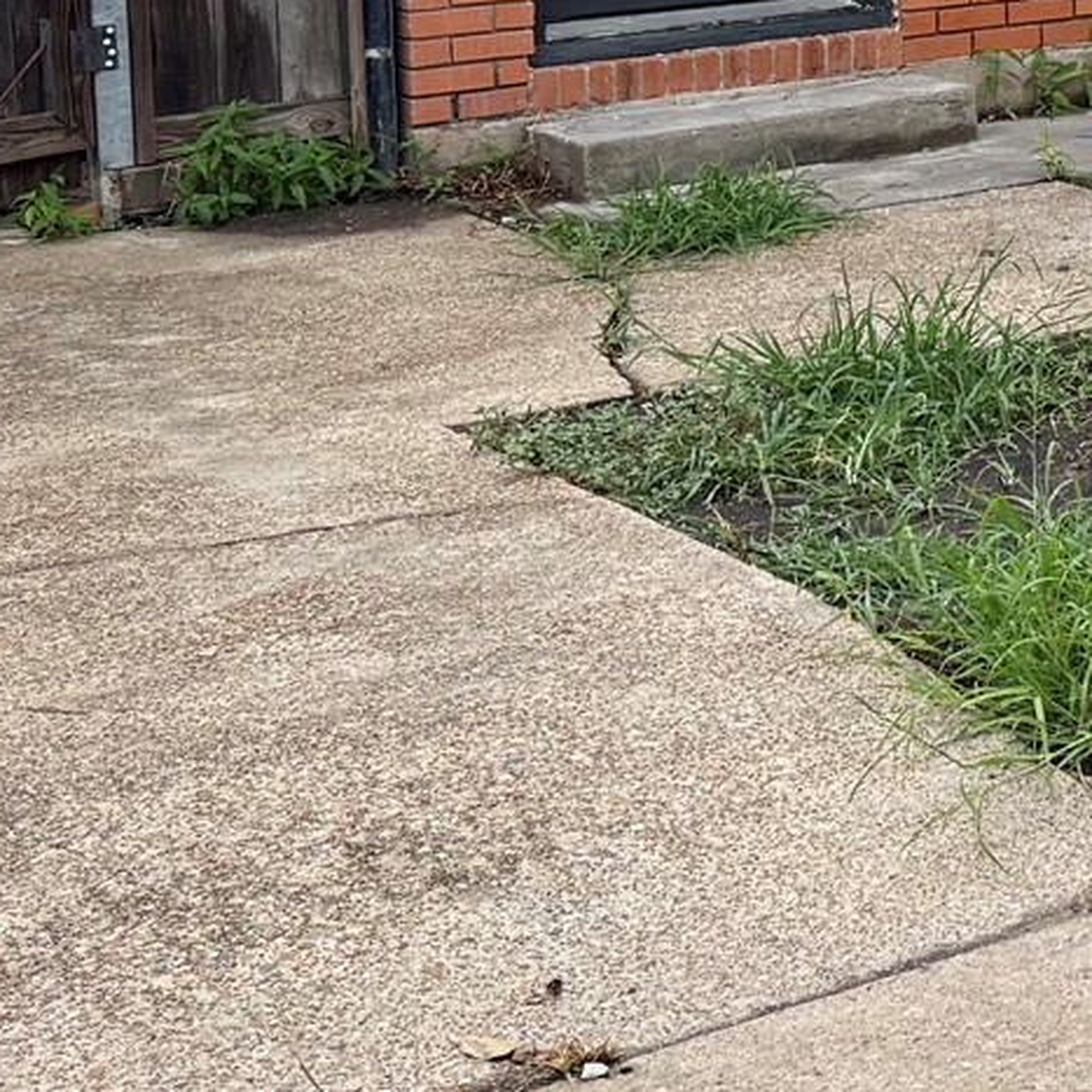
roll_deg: +0.6
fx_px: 3319
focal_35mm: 93
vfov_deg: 17.9
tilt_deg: -5.1
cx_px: 1843
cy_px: -175
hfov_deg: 16.3
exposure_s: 1/1361
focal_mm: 6.76
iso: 100
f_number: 1.78
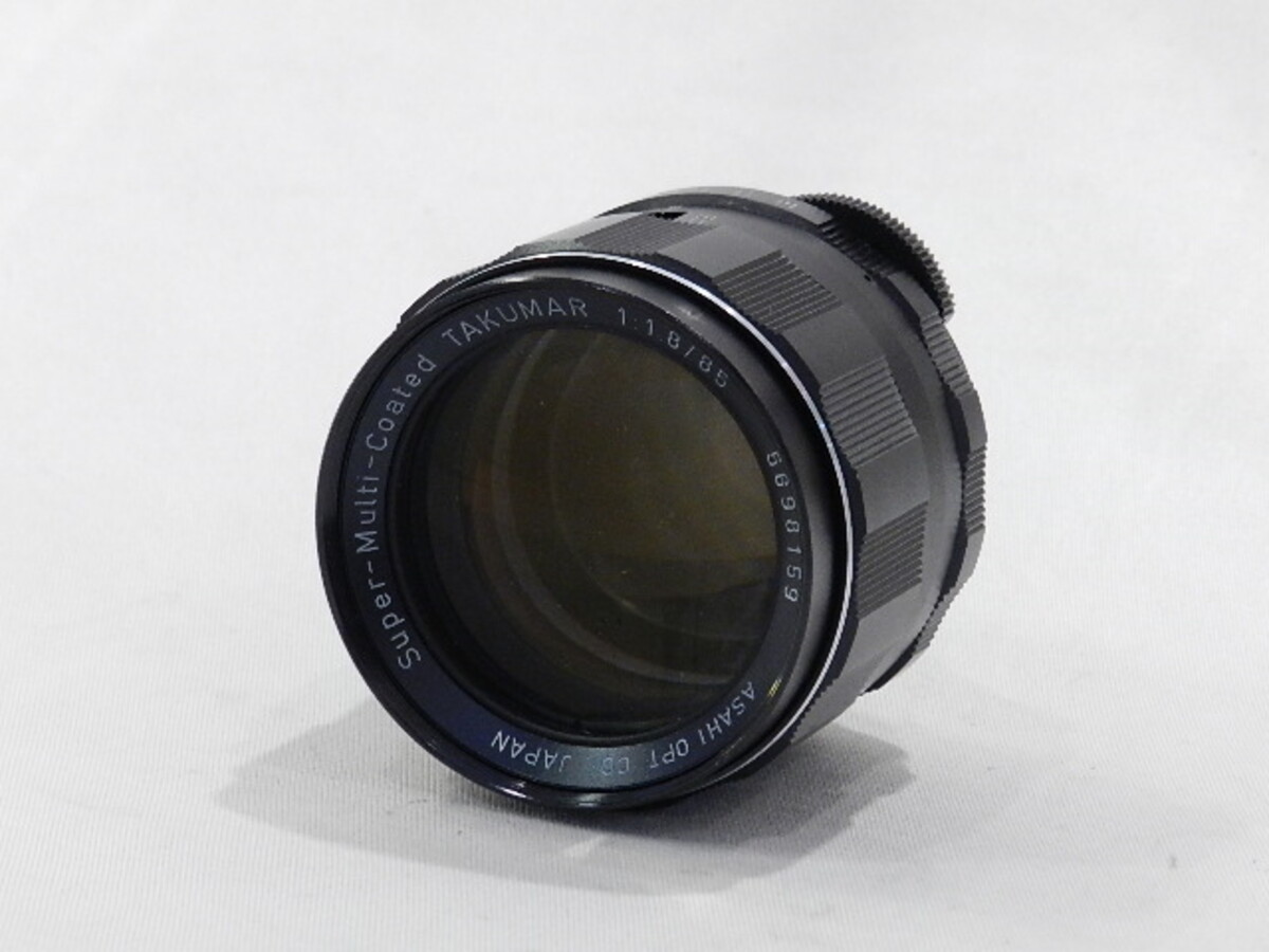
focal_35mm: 130
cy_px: 476
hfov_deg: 15.2
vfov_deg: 11.4
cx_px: 634
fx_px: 4766
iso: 800
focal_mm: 23.1
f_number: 5
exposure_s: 1/50
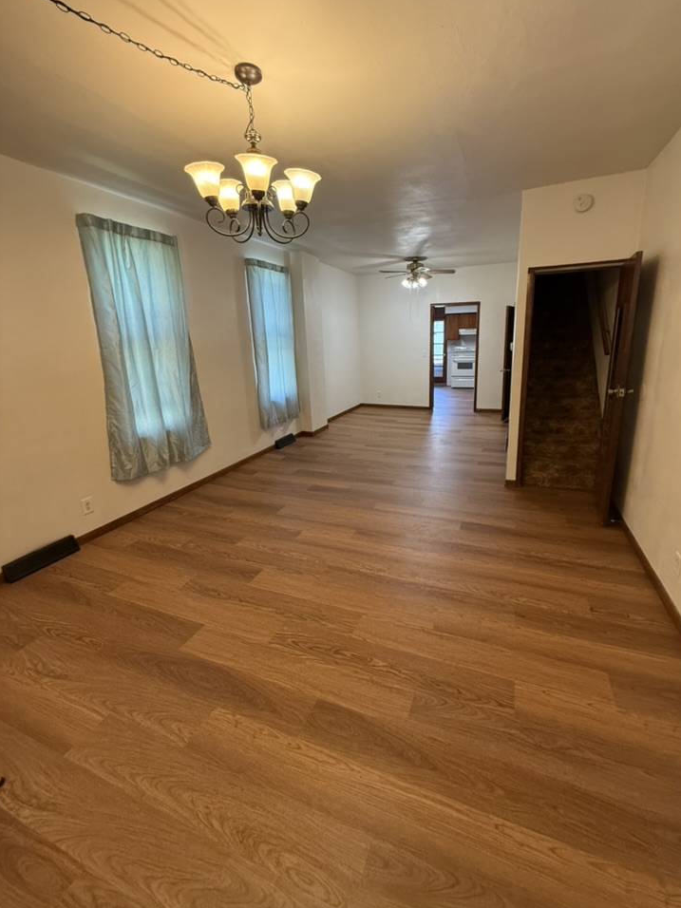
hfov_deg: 81.7
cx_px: 360
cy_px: 431
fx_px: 393
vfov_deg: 98.1
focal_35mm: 15
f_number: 2.2
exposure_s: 1/120
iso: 400
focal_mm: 2.22
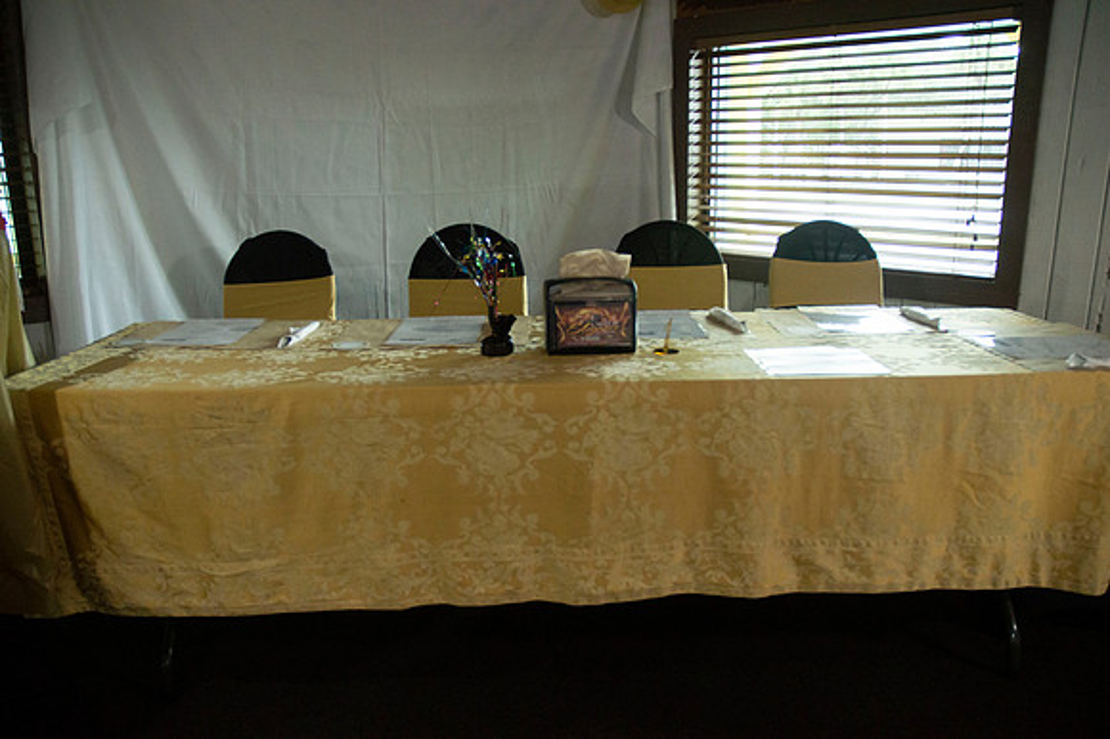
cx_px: 555
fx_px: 832
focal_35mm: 27
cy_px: 370
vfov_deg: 47.9
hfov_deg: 67.4
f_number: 3.5
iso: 1600
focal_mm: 18
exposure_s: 1/30
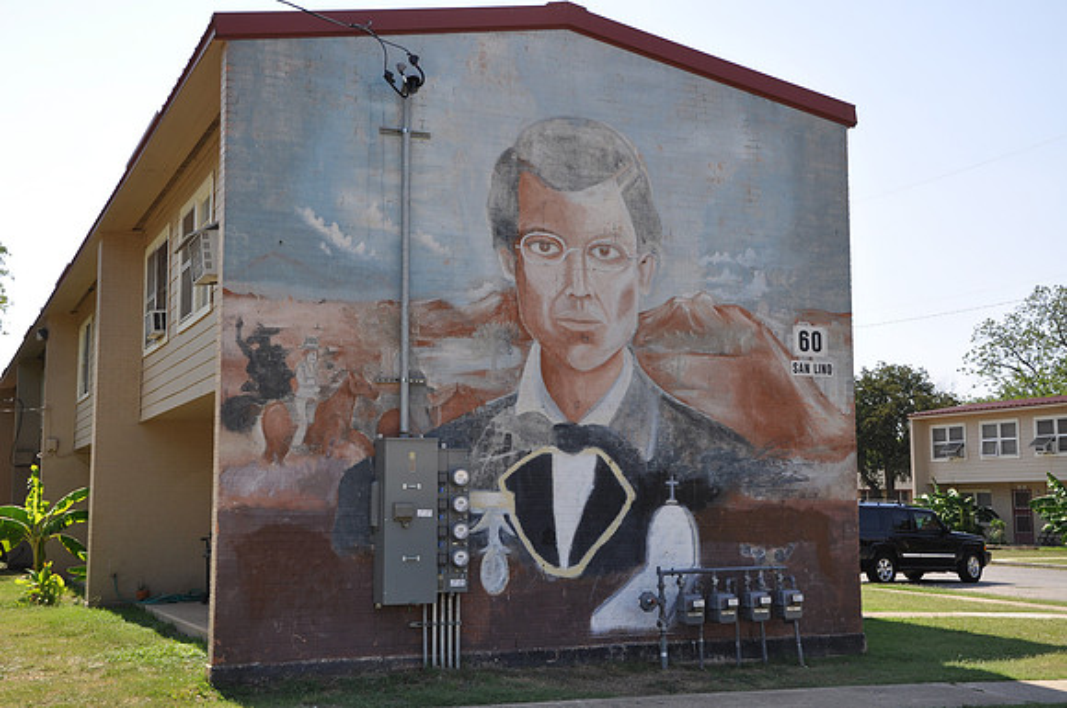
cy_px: 354
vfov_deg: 29.8
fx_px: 1332
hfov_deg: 43.7
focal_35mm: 45
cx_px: 534
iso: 200
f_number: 9
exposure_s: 1/80
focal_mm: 30
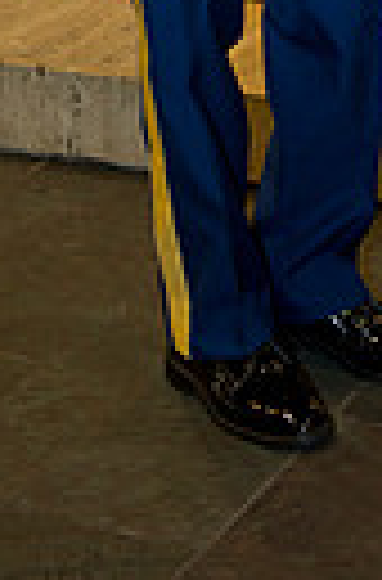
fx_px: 2134
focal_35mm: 133
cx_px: 483
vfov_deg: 14.0
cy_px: -423
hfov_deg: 10.0
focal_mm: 38
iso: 800
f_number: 5.6
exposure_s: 1/100
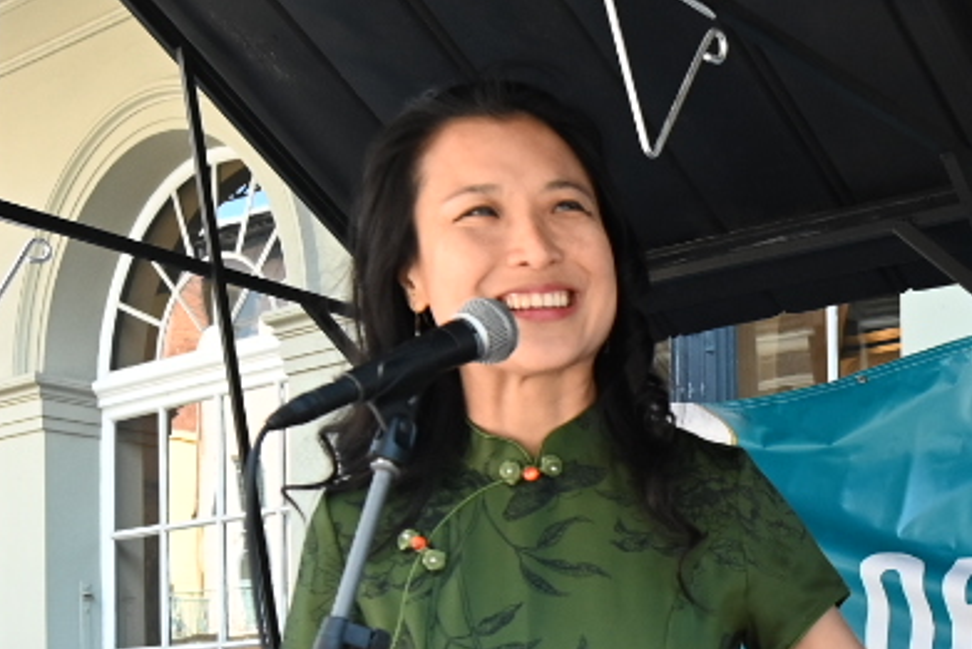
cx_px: 1037
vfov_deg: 22.1
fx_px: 1566
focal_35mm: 58
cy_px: 721
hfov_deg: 31.1
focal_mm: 14
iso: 1000
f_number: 3.5
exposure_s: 1/400
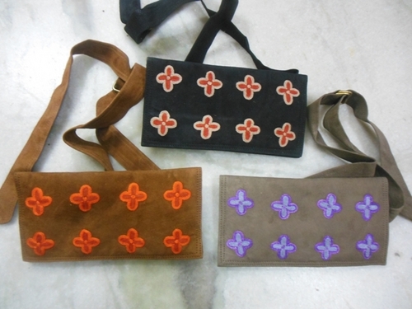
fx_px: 298
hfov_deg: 69.4
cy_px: 154
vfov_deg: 54.9
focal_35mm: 25
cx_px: 206
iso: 640
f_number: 3.2
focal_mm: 4.5
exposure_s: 1/8
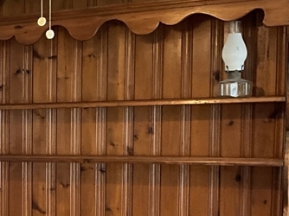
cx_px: -147
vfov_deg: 16.5
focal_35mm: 89
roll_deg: +0.4
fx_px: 743
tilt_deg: -2.9
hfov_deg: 19.2
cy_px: 172
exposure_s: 1/60
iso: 160
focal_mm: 3
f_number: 1.8
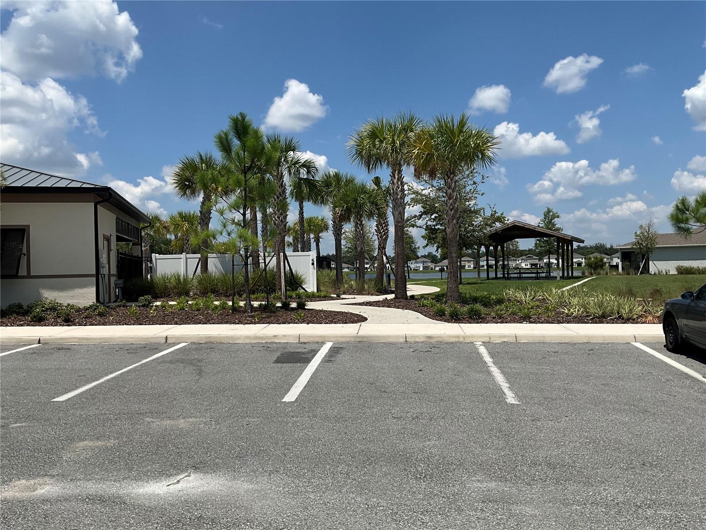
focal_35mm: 29
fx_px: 591
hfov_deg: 61.7
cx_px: 353
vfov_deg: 48.2
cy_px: 265
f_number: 1.8
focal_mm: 3
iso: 25
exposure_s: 1/2959
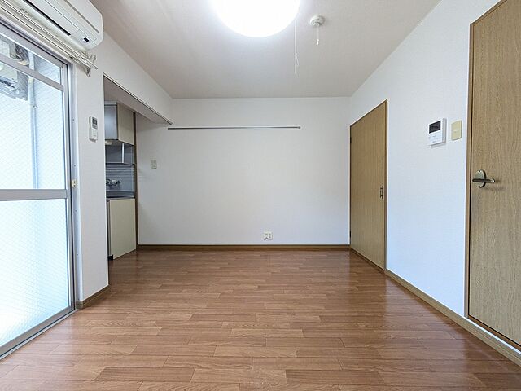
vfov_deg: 85.7
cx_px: 260
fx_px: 211
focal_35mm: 14
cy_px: 196
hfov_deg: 102.1
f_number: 2.2
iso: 292
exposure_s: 1/120
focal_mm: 1.83
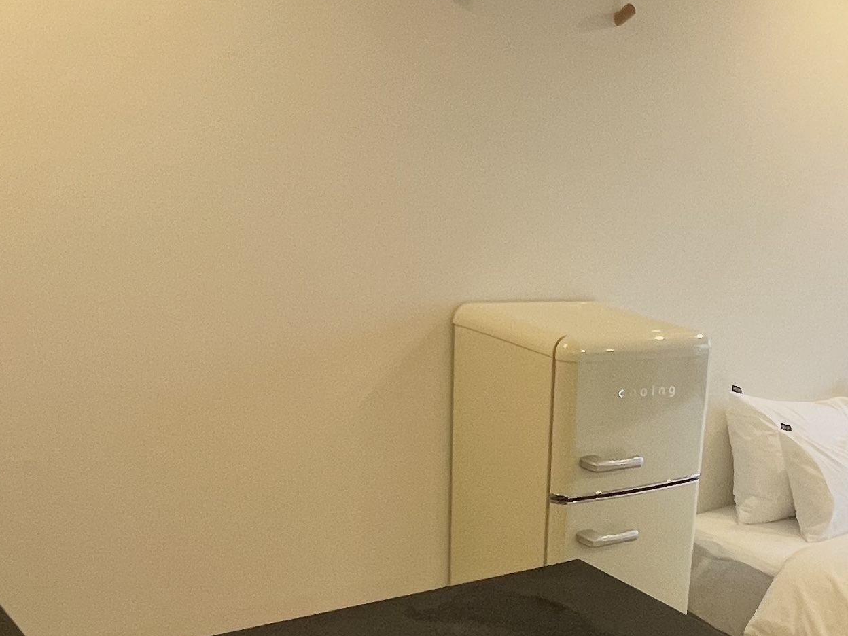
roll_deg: -8.4
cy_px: 540
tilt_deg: -18.8
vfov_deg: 33.0
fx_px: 1029
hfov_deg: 40.8
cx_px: 788
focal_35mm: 42
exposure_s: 1/99
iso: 200
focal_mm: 1.57
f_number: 1.8
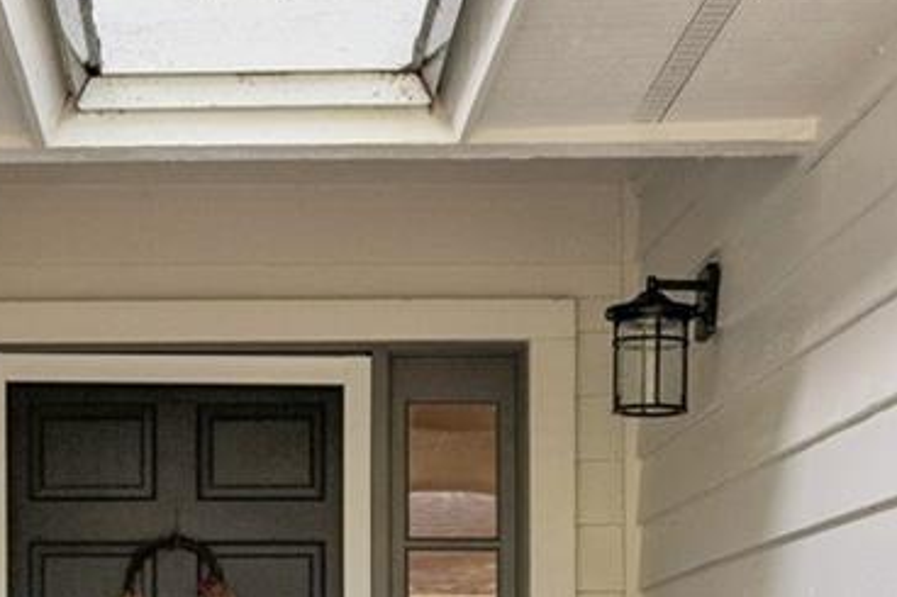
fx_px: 2167
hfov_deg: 23.2
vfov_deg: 15.2
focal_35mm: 87
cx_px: 236
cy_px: 697
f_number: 10
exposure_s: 1/15
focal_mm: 20
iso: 640
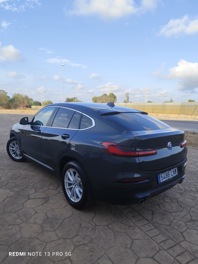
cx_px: 99
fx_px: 175
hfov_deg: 58.9
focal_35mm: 23
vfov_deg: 73.9
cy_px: 132
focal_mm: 6.14
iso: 50
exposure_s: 1/436
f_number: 1.65
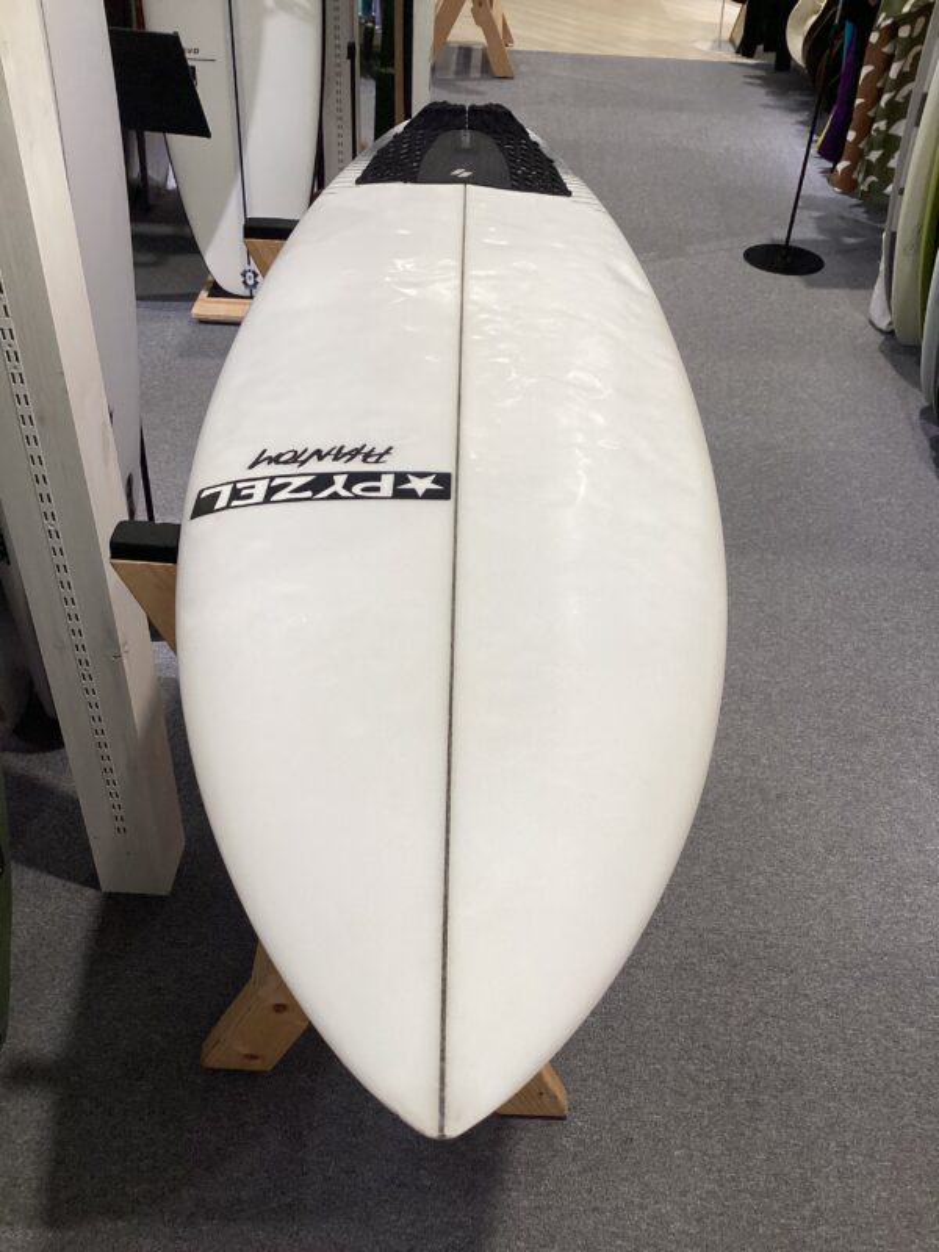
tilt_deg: -39.5
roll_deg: -1.0
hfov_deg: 45.4
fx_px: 1121
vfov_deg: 58.4
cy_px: 626
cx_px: 470
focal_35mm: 31
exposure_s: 1/120
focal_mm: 3.3
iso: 64
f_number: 2.4
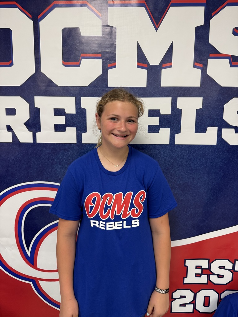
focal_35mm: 24
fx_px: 220
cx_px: 119
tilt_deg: -9.4
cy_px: 158
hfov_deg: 56.8
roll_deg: -0.4
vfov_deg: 71.6
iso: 200
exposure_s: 1/63
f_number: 1.78
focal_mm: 6.76
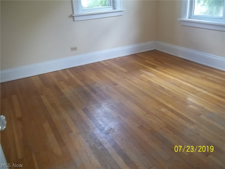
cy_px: 84
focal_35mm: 32
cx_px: 112
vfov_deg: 44.2
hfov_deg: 56.8
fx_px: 208
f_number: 2.9
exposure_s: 1/40
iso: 160
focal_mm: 5.7
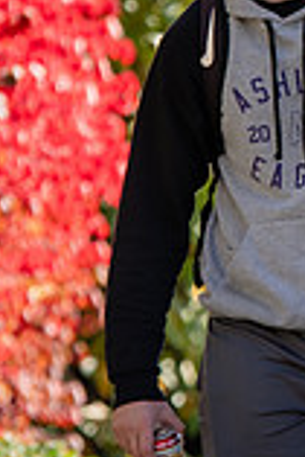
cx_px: 683
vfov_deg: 3.7
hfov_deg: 2.5
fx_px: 7024
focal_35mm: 554
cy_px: -54
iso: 160
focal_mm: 150
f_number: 4
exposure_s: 1/400
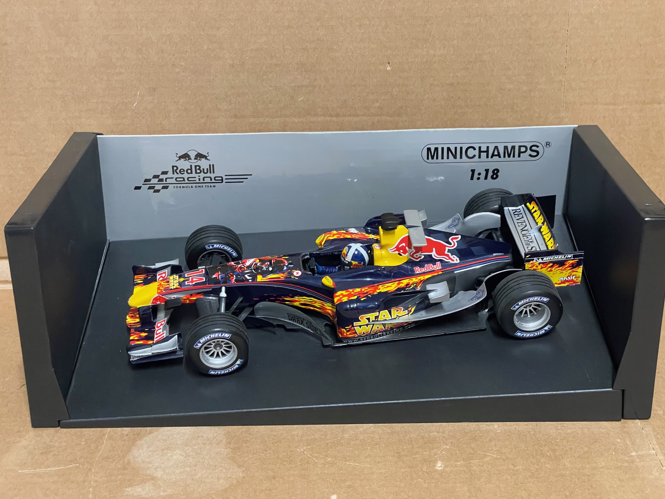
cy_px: 249
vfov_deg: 27.5
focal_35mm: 53
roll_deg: +0.6
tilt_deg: -23.5
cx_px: 337
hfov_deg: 36.2
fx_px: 1018
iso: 640
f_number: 2
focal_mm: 6
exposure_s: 1/50
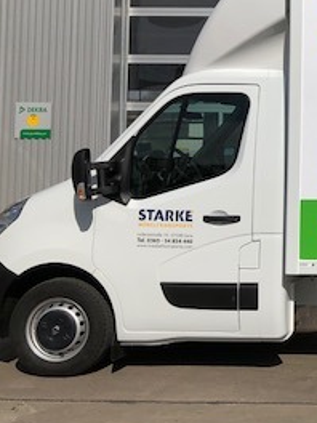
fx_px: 830
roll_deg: -0.6
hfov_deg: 18.9
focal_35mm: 68
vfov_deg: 28.2
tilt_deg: +4.2
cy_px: 112
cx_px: 485
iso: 25
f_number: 1.8
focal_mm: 4
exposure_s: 1/6897
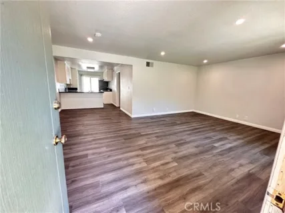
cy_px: 106
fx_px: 115
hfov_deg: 102.1
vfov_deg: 85.6
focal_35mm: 14
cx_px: 142
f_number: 2.2
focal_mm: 2.22
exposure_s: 1/60
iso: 250
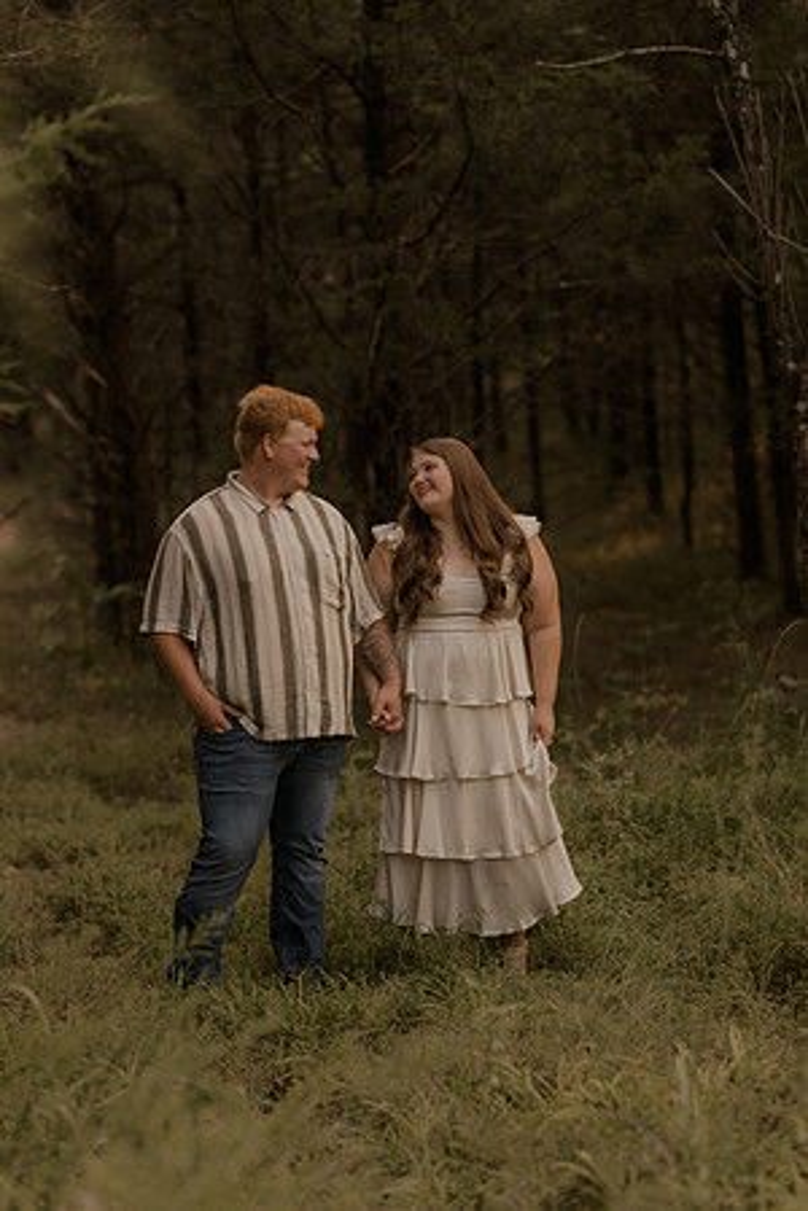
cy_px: 606
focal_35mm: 85
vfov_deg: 23.9
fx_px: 2861
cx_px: 404
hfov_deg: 16.1
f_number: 2
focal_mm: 85
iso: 100
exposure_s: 1/160
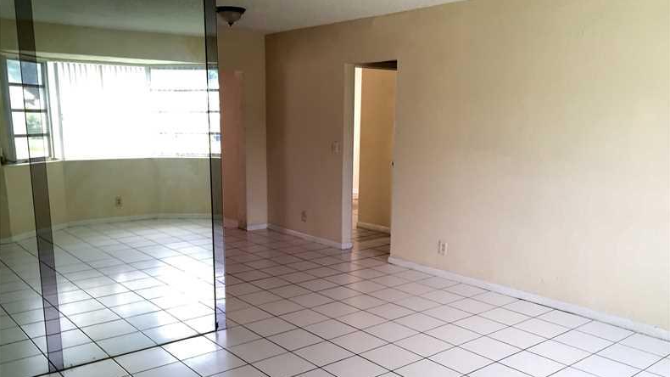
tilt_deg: -12.0
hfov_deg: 61.0
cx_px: 334
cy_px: 239
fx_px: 568
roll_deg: -1.5
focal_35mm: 32
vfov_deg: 36.4
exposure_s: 1/30
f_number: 2.2
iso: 40
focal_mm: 4.15
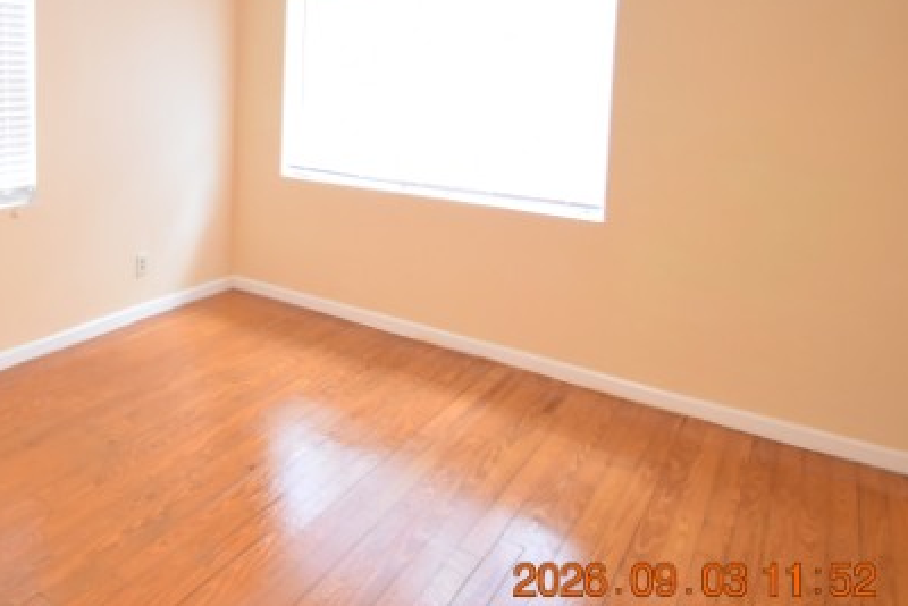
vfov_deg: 45.5
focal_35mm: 27
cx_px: 213
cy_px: 118
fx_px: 681
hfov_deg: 63.0
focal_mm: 10
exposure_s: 1/60
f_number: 3.5
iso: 2000
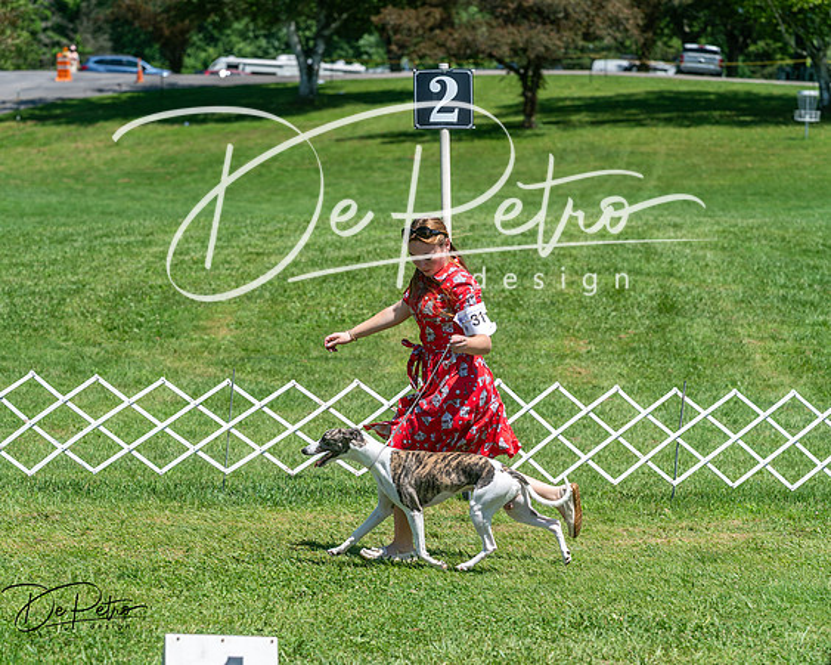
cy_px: 332
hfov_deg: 13.4
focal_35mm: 144
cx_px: 416
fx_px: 3544
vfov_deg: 10.7
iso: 125
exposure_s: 1/1000
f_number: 5.6
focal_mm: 128
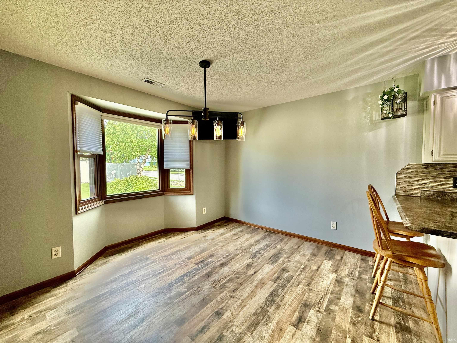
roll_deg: -0.1
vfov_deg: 85.7
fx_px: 185
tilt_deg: -1.3
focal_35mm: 14
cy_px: 172
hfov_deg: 102.1
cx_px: 228
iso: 200
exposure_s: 1/120
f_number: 2.2
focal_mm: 2.22
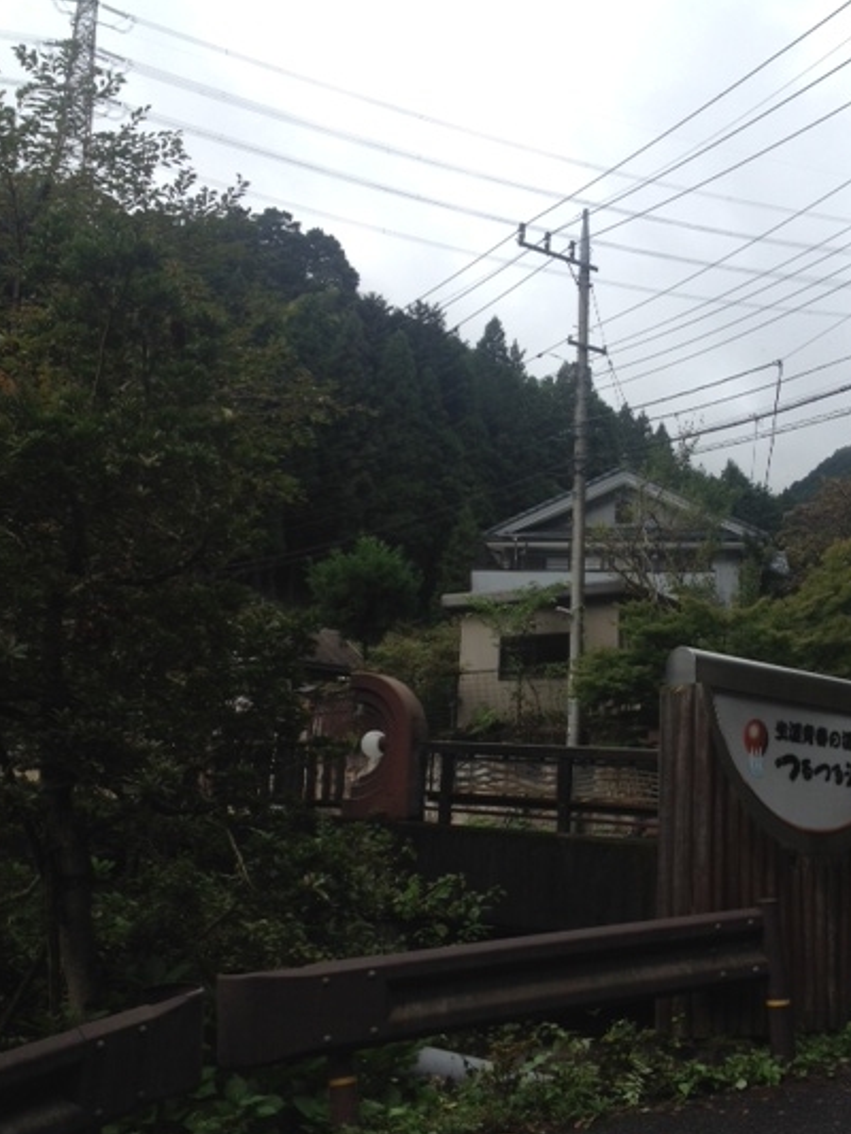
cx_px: 500
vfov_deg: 44.7
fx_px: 1376
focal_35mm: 42
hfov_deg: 34.3
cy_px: 634
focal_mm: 4.28
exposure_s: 1/525
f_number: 2.4
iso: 64
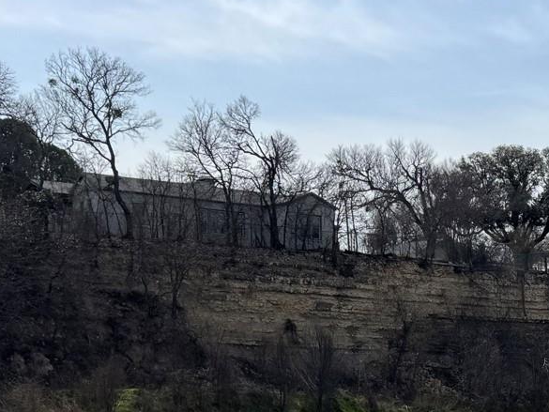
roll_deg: -3.2
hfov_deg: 22.2
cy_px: 593
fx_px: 1332
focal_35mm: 84
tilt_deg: -9.0
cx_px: 577
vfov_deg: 16.3
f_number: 1.78
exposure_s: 1/6410
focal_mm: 6.76
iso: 80
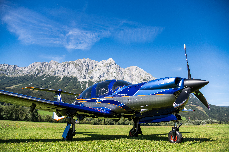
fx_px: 153
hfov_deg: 73.7
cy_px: 76
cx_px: 114
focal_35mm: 24
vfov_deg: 53.1
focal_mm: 24
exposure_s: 1/1600
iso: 100
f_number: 4
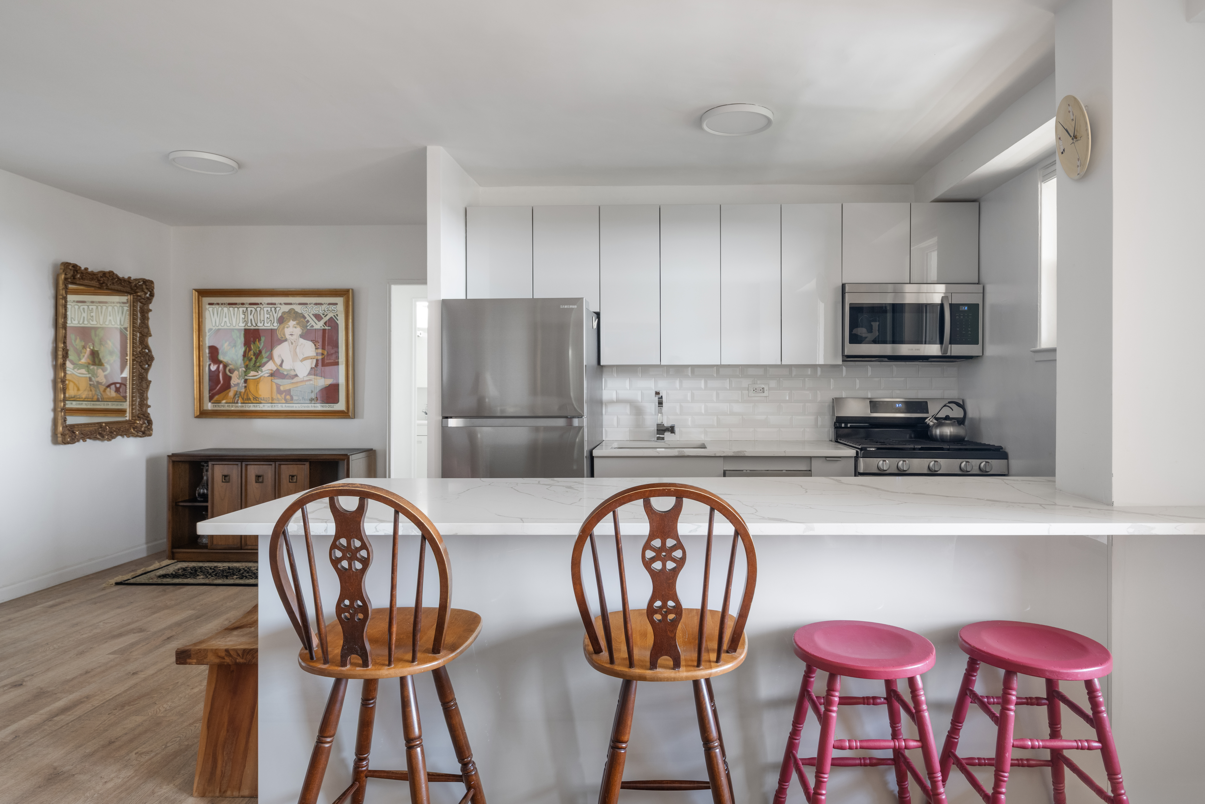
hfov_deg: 85.4
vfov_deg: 63.2
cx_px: 602
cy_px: 402
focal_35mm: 20
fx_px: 653
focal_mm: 19.5
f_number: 10
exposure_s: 1/1.25
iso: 400
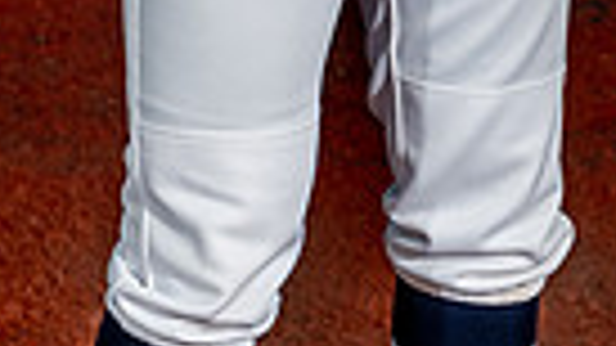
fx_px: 3936
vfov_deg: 4.9
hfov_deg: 8.9
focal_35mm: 241
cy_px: -584
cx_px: 351
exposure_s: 1/250
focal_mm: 70
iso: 125
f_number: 6.3
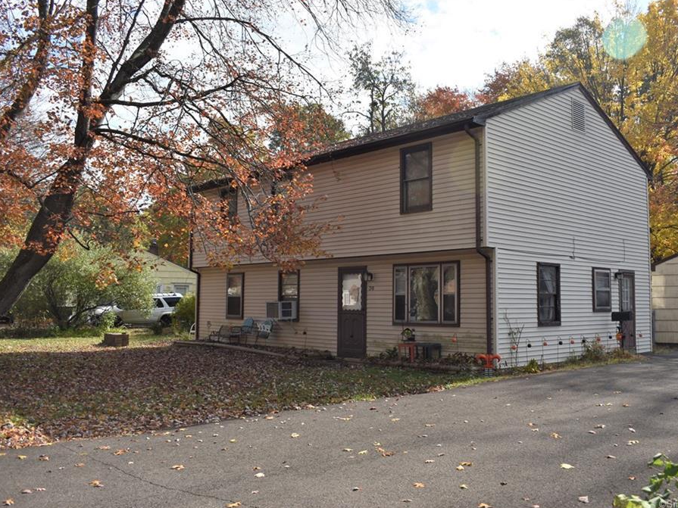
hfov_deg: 55.2
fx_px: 646
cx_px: 374
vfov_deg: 42.9
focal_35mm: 33
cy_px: 253
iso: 100
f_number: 5
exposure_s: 1/200
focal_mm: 20
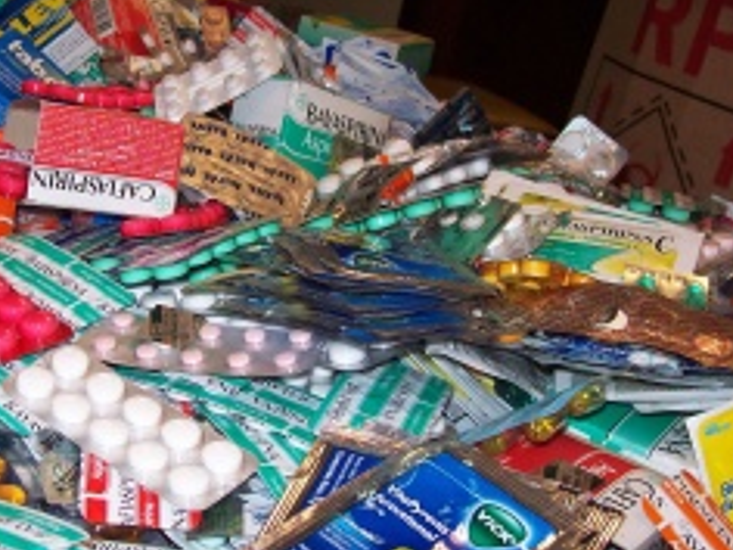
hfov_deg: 31.3
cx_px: 208
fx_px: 1292
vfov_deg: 24.0
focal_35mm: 61
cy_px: 261
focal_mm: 6
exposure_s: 1/64
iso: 80
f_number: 2.7
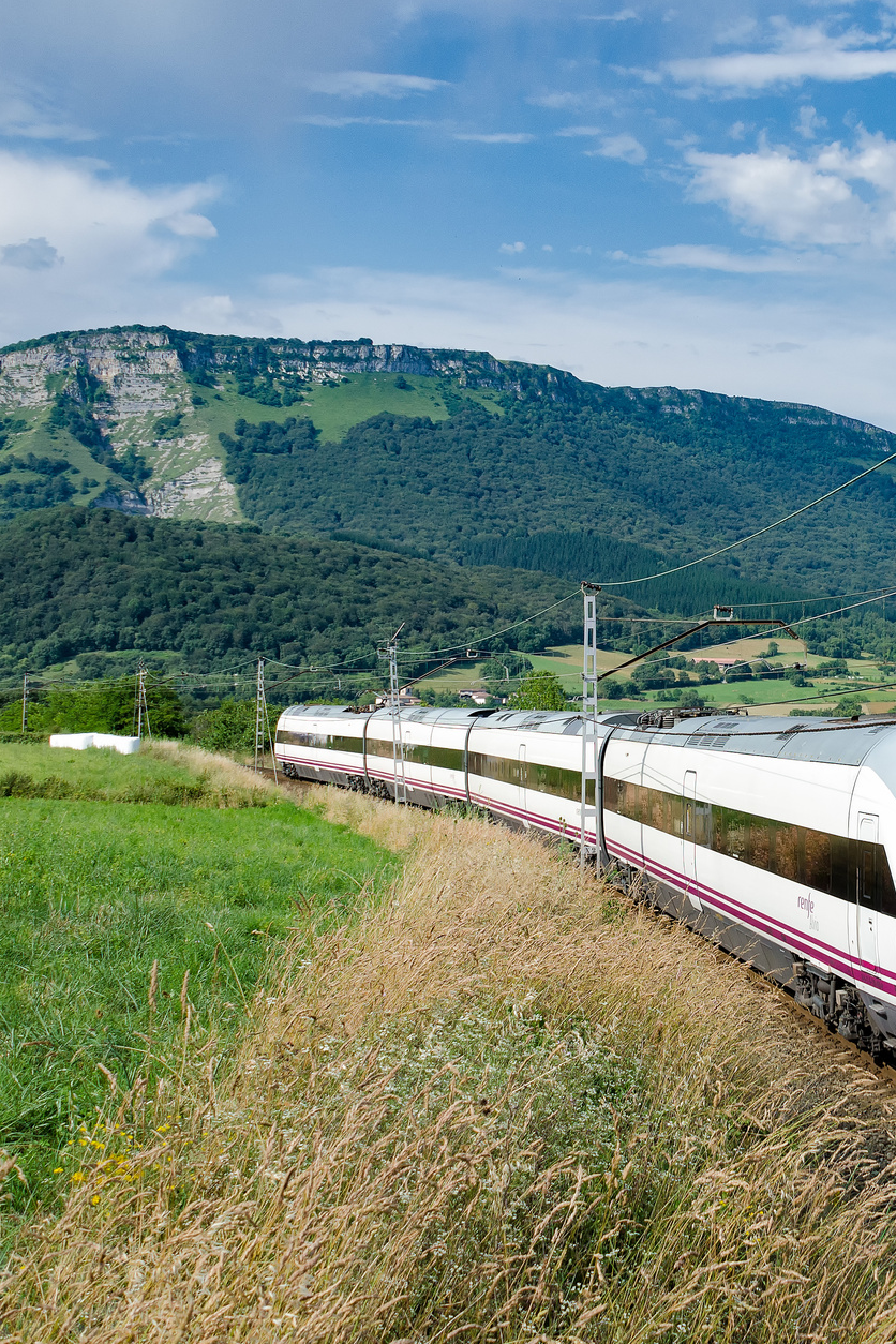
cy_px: 672
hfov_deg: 24.0
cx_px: 803
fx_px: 2053
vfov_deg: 36.2
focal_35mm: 55
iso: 400
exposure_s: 1/800
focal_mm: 24
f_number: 7.1
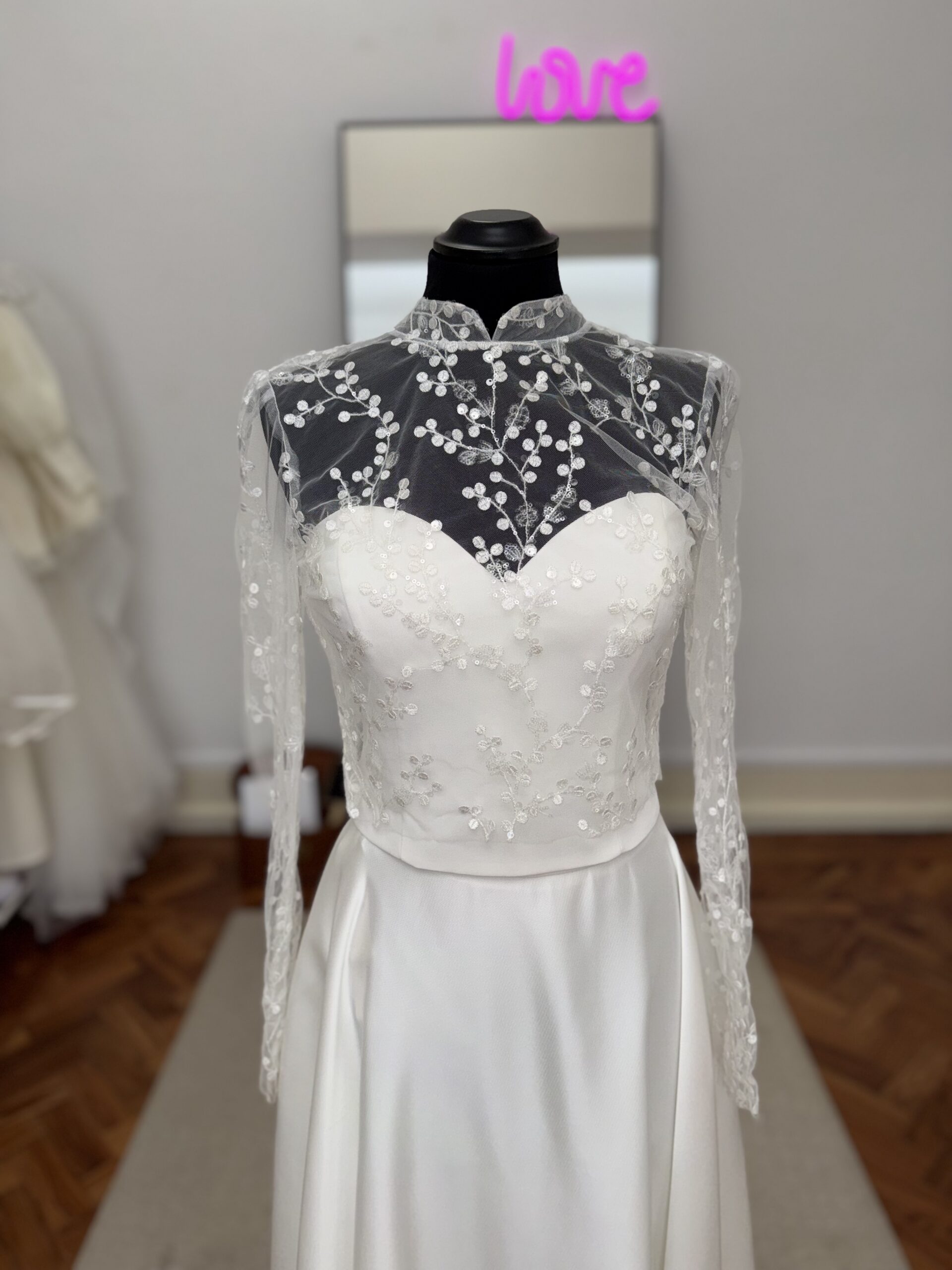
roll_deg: +0.6
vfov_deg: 71.6
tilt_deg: -17.4
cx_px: 476
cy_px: 635
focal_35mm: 24
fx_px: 880
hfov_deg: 56.8
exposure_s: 1/605
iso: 50
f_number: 1.78
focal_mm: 6.76
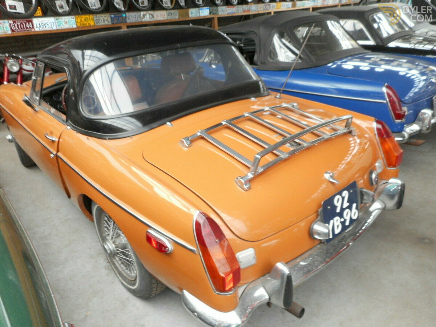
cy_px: 164
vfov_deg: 54.9
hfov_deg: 69.4
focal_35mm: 25
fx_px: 315
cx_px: 218
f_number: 3.7
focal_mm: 4.5
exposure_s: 1/30
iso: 140
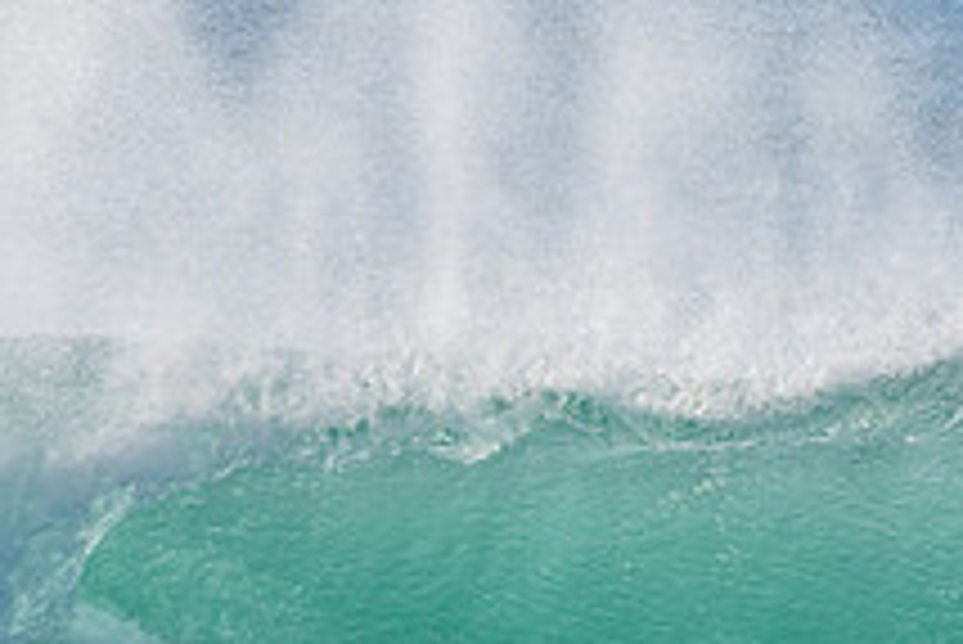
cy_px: 838
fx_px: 44407
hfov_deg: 1.2
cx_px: 760
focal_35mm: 1659
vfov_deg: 0.8
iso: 64
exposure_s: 1/320
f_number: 8
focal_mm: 500
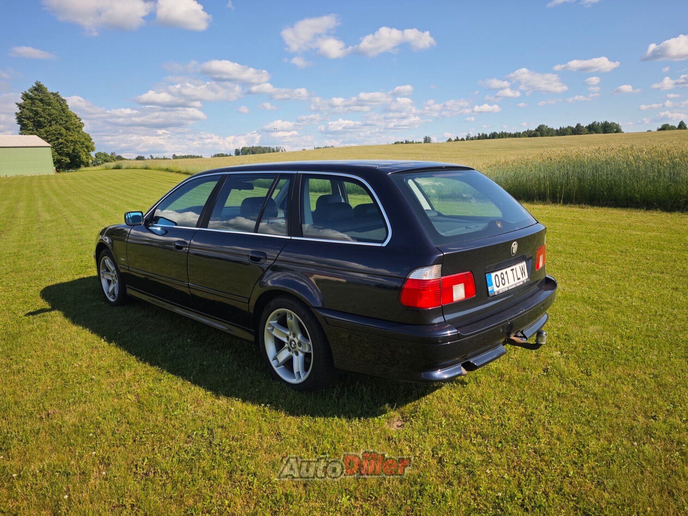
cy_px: 258
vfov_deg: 58.9
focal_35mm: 23
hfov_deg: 73.9
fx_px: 457
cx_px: 344
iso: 50
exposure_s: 1/1938
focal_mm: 6.55
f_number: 1.6
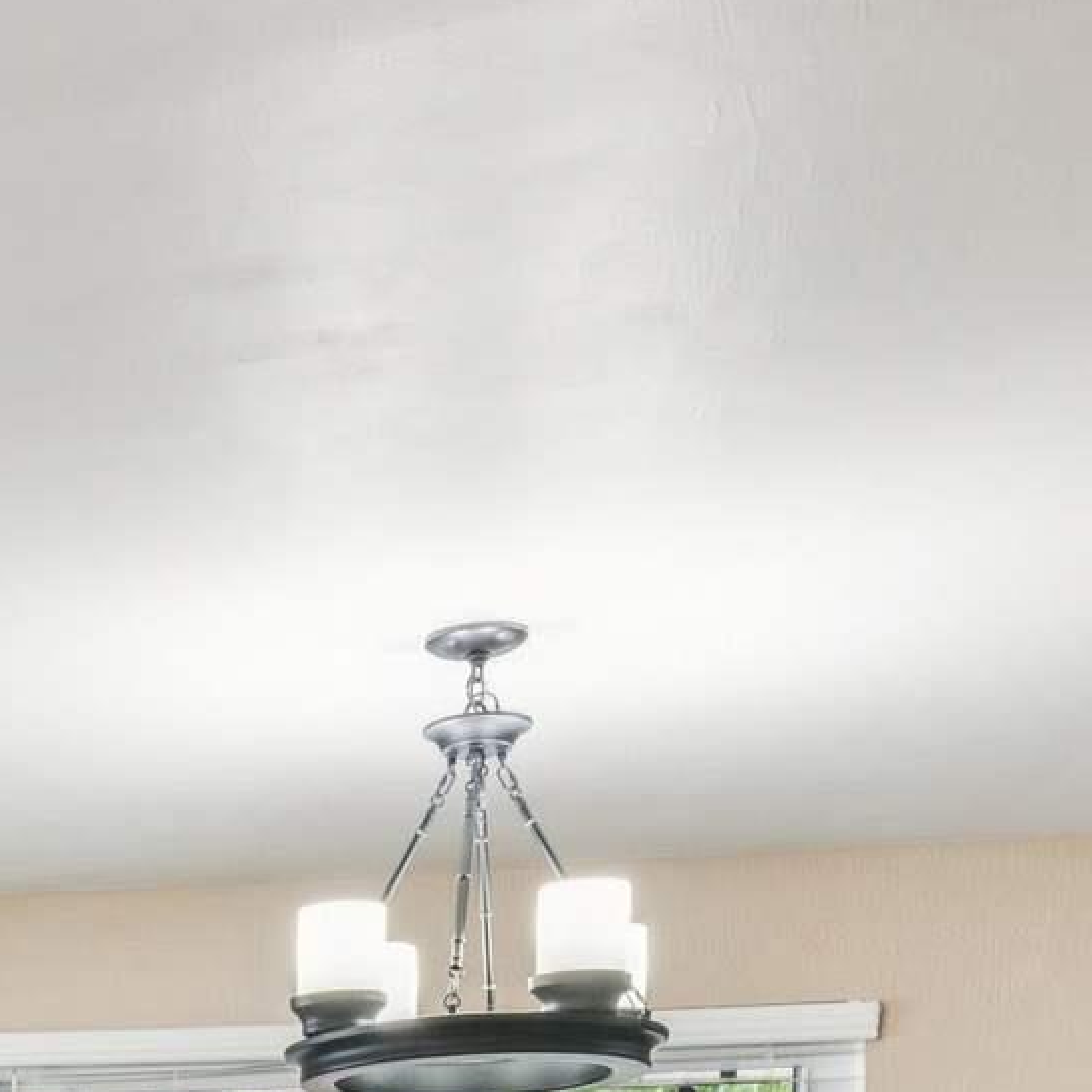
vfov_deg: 19.9
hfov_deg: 18.7
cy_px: 1503
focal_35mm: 78
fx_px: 2800
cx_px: -681
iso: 400
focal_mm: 16.3
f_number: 13
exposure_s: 1/5
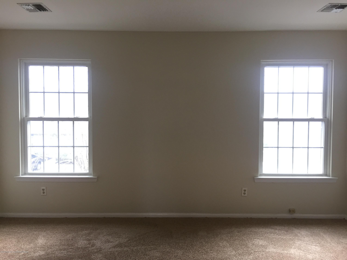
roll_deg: -0.7
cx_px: 174
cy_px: 130
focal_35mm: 29
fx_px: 291
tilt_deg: -4.0
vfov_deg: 48.2
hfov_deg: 61.7
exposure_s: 1/30
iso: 50
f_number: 2.2
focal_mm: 4.15
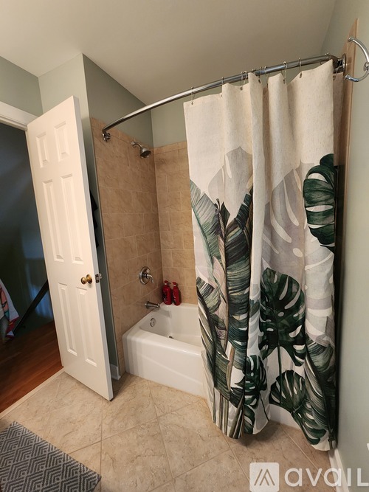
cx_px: 184
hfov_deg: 89.9
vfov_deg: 106.2
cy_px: 246
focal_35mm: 13
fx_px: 185
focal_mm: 2.2
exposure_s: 1/40
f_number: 2.2
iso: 320
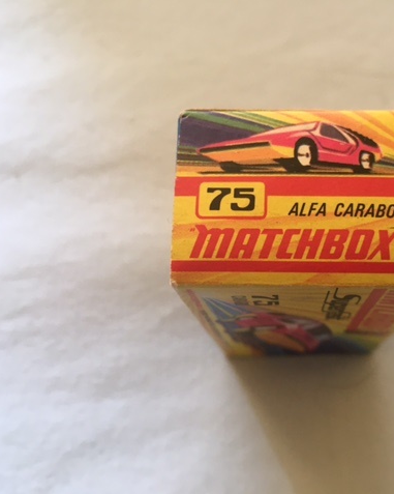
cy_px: 248
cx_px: 304
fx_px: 554
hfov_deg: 38.0
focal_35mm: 38
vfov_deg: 48.0
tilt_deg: -67.3
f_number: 2.2
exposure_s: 1/33
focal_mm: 4.15
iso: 100
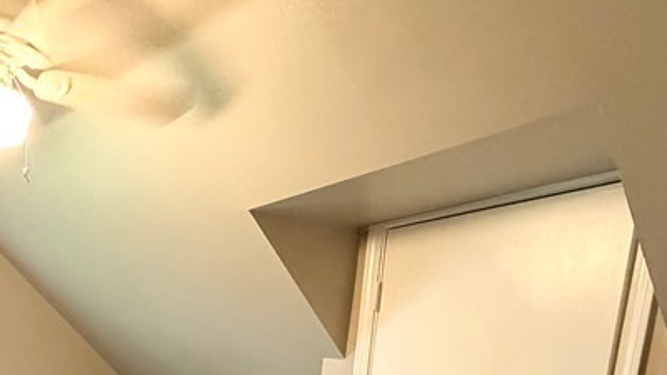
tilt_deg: -12.7
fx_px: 690
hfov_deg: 47.8
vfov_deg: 25.0
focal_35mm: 39
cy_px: 527
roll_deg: -2.0
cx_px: 103
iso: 800
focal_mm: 2.22
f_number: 2.2
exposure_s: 1/60
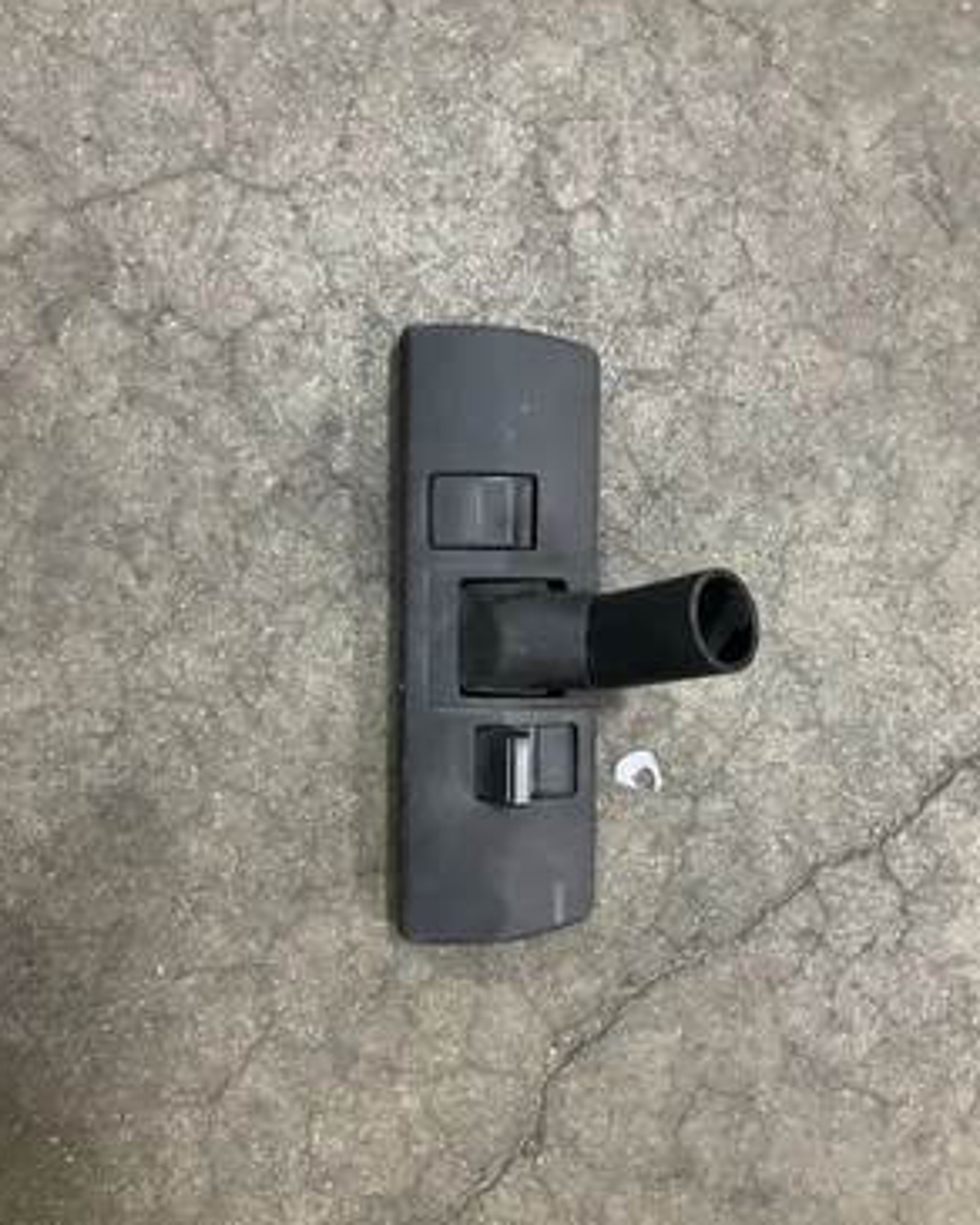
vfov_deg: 57.2
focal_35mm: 31
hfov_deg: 47.1
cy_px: 631
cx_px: 487
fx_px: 1124
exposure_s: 1/30
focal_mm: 3
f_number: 1.8
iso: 250
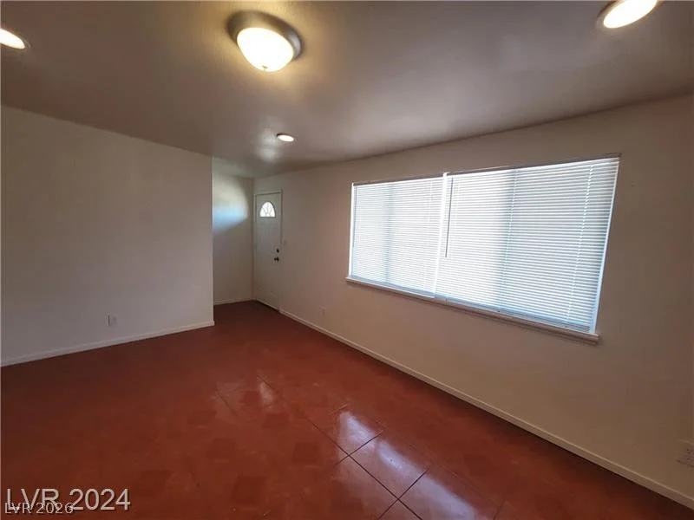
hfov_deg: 106.2
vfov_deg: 89.9
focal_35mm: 13
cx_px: 347
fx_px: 261
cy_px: 260
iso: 125
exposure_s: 1/60
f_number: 2.2
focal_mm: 2.2
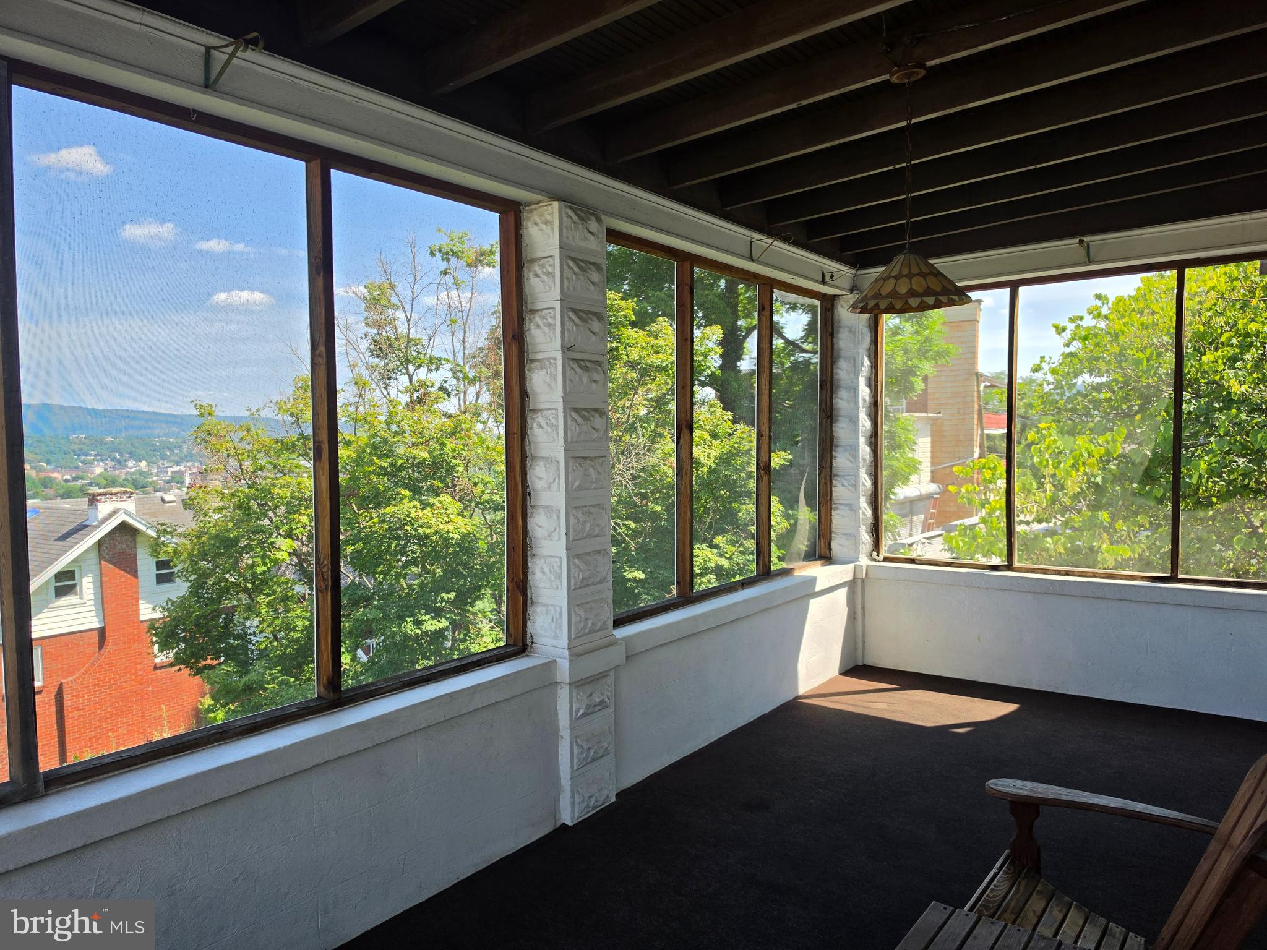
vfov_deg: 58.9
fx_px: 842
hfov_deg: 73.9
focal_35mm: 23
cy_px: 475
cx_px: 634
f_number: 1.4
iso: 64
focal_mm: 6.5
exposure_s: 1/1957
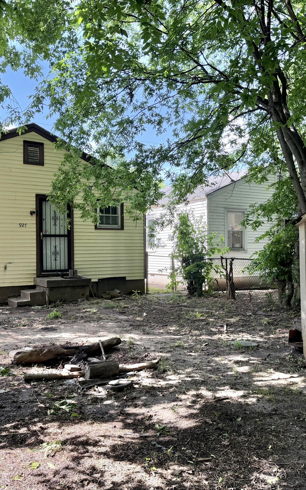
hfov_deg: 37.2
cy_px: 245
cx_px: 179
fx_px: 454
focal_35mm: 34
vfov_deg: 56.7
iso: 100
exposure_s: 1/403
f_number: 1.78
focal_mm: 6.76
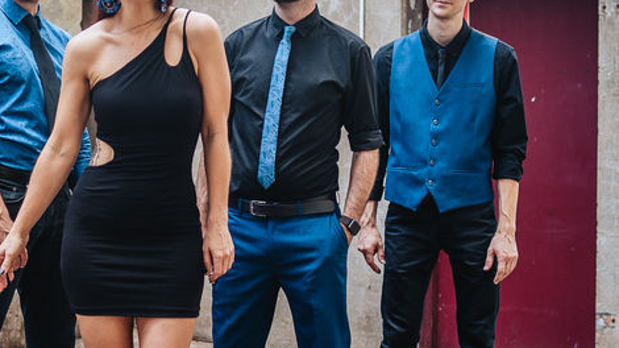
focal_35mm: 66
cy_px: 175
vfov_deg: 18.2
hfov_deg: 31.7
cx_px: 209
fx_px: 1083
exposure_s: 1/1000
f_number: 1.4
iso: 100
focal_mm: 24
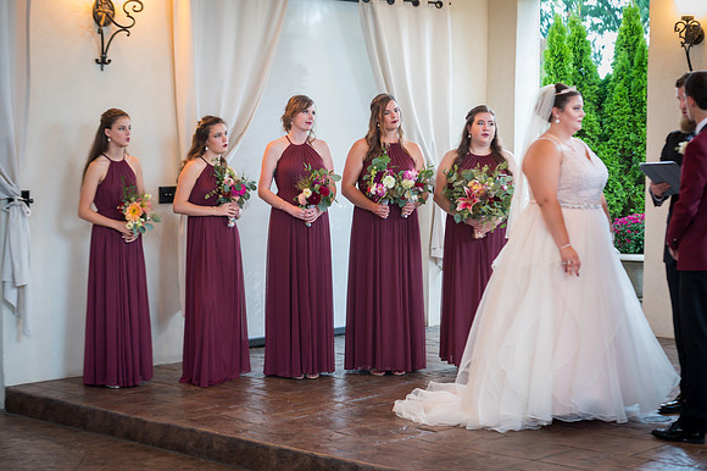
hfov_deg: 28.9
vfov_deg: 19.4
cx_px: 354
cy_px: 236
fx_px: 1374
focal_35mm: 70
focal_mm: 70
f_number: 2.8
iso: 1100
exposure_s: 1/45
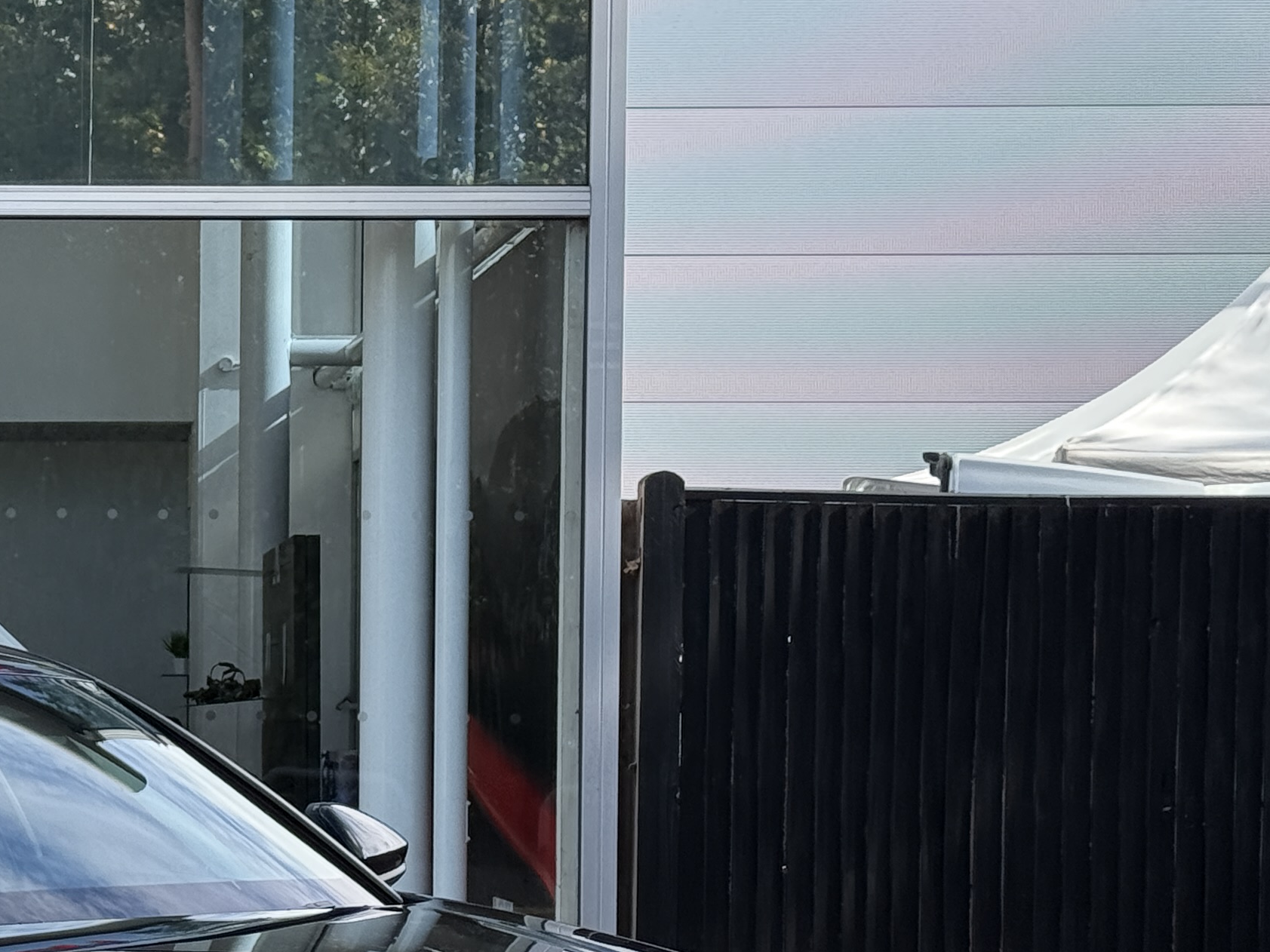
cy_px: 700
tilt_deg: +0.0
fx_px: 4219
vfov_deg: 12.8
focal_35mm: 115
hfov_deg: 16.6
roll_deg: +0.0
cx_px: -127
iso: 64
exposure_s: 1/875
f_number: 1.78
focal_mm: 6.76
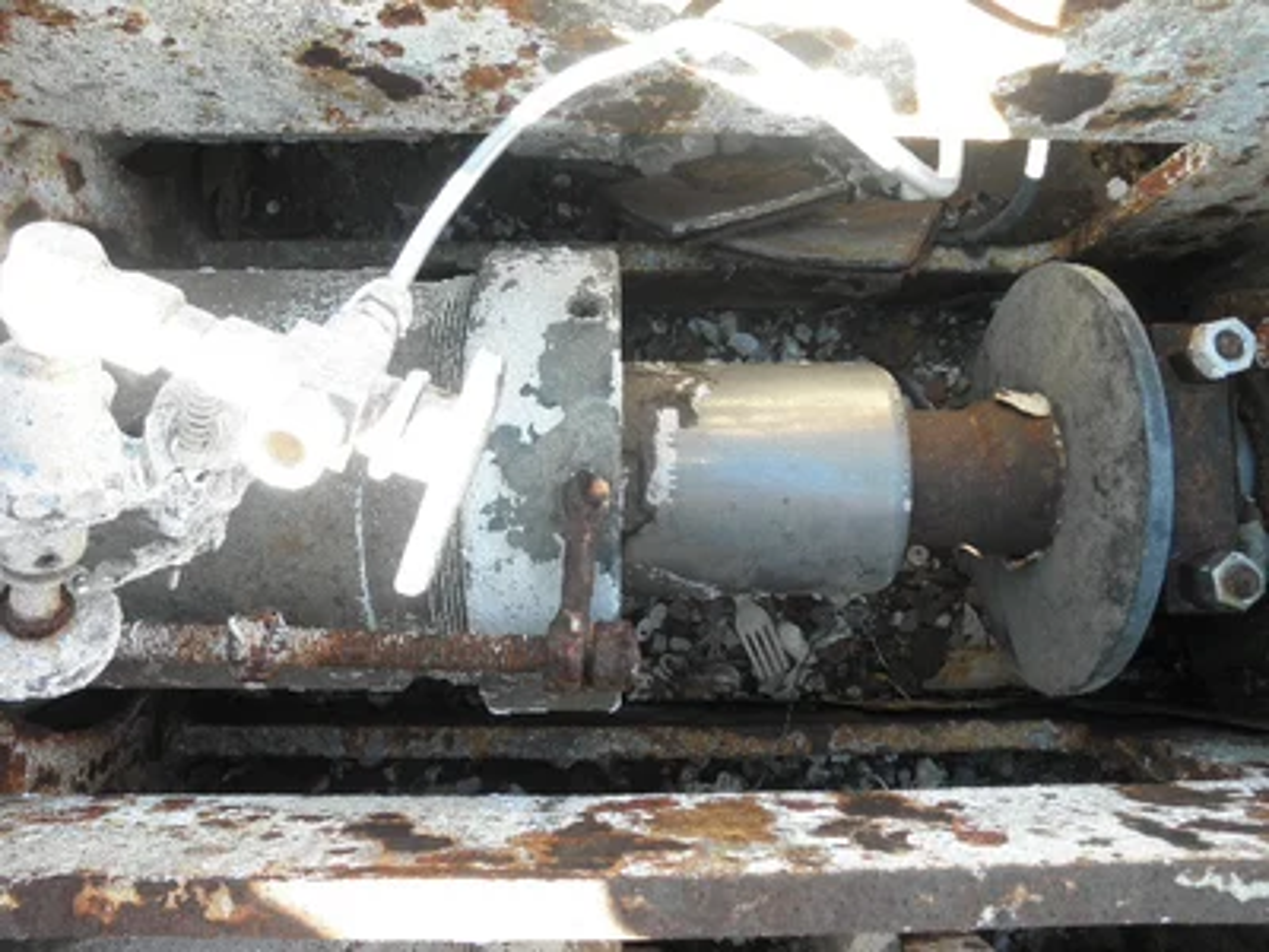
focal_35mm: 28
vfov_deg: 49.7
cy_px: 476
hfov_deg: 63.4
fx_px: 1026
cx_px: 634
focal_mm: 5
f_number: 3
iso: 64
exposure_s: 1/40
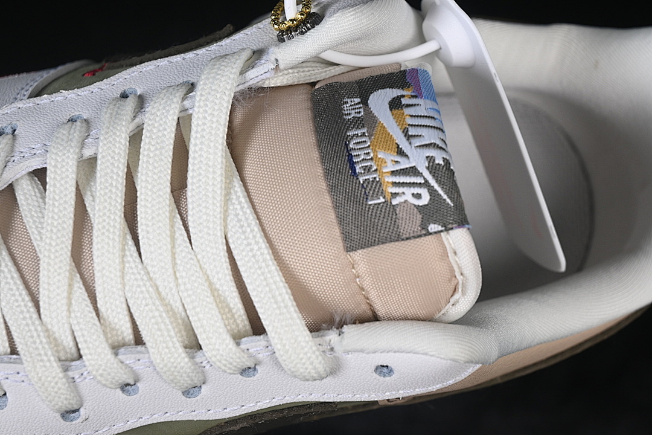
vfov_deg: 18.2
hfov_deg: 27.0
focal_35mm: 75
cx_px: 326
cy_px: 218
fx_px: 1358
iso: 160
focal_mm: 50
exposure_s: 1/80
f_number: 7.1
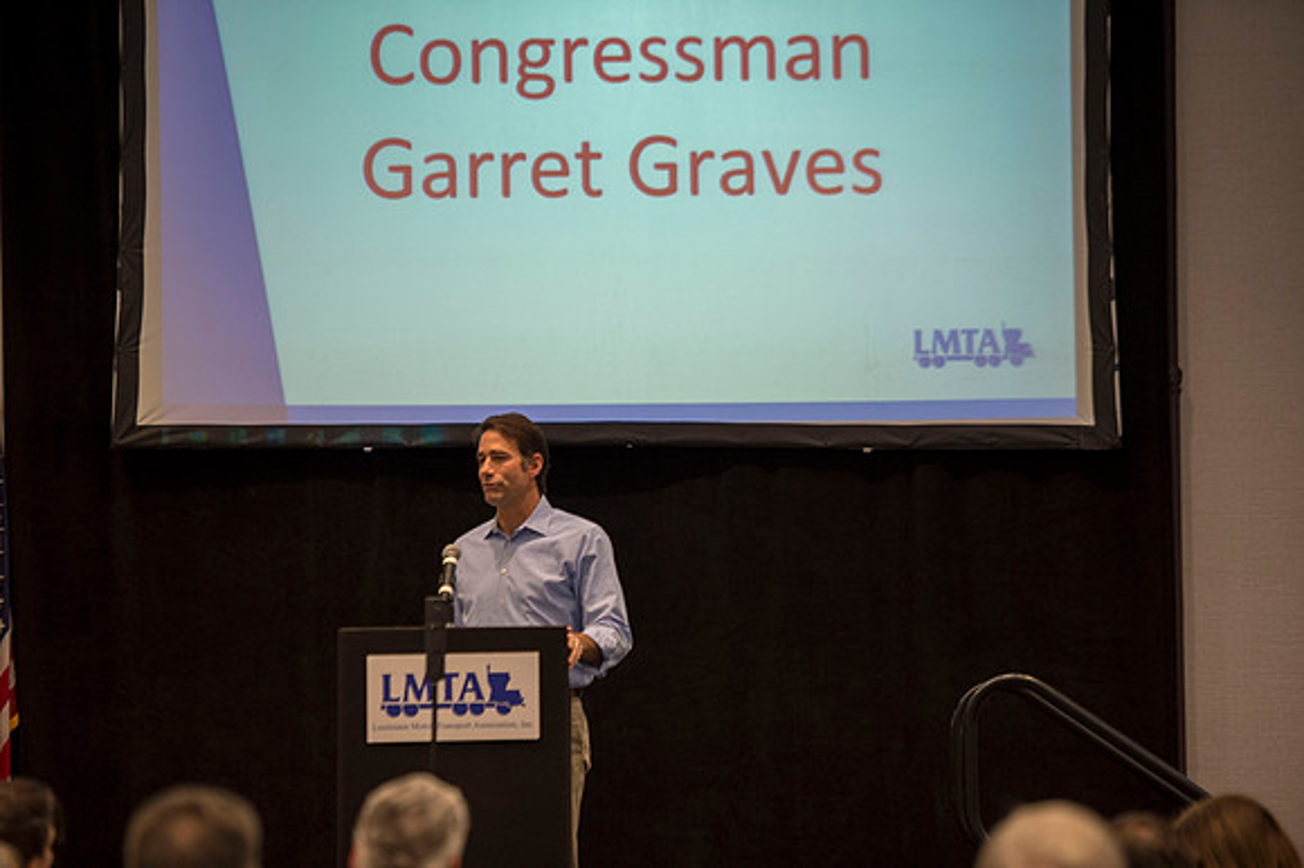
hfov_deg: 13.3
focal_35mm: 155
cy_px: 434
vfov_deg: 8.8
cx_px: 652
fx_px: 5611
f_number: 2.8
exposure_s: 1/160
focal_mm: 155
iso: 1250
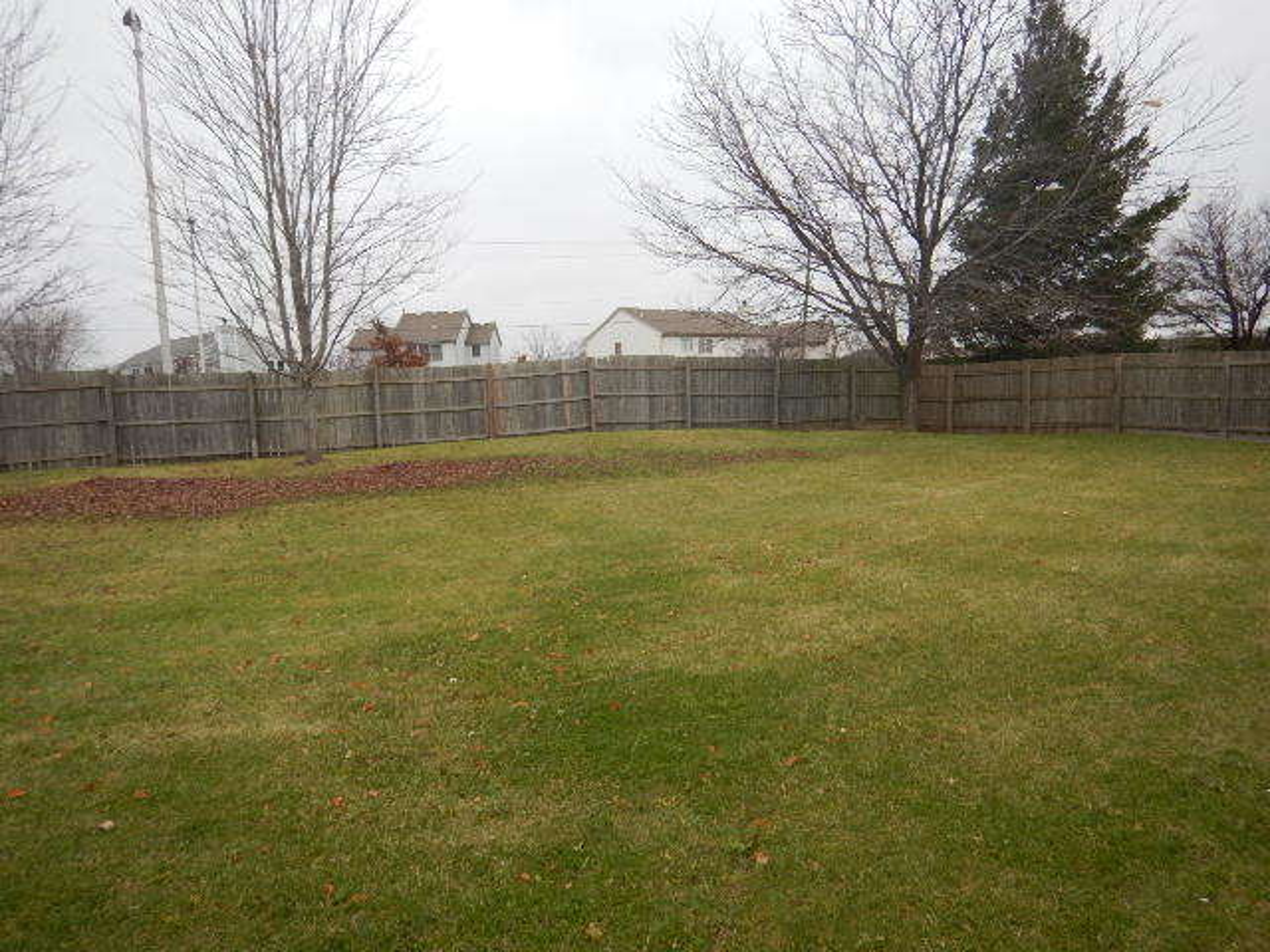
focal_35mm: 24
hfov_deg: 71.6
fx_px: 881
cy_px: 476
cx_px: 635
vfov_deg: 56.8
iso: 125
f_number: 2.8
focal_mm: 4.3
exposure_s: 1/250
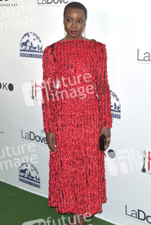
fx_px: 295
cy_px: 125
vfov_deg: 41.8
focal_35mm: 47
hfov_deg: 28.7
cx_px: 79
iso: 400
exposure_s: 1/250
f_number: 6.3
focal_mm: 38
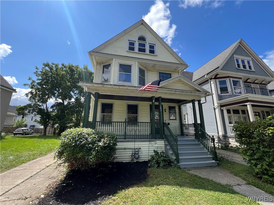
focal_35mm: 13
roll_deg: -1.1
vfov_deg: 89.9
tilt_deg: +13.3
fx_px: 103
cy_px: 102
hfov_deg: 106.2
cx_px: 137
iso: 32
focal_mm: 1.57
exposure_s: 1/536
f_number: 1.8
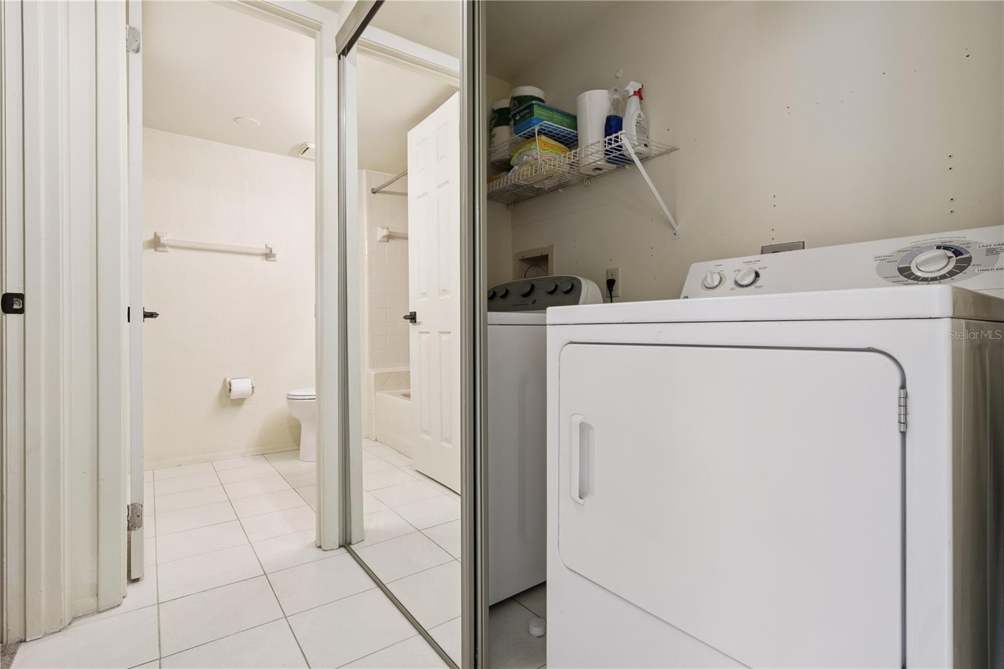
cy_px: 334
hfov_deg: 96.7
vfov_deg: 73.7
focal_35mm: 16
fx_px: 446
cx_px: 502
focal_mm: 16
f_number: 10
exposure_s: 1/10
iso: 800
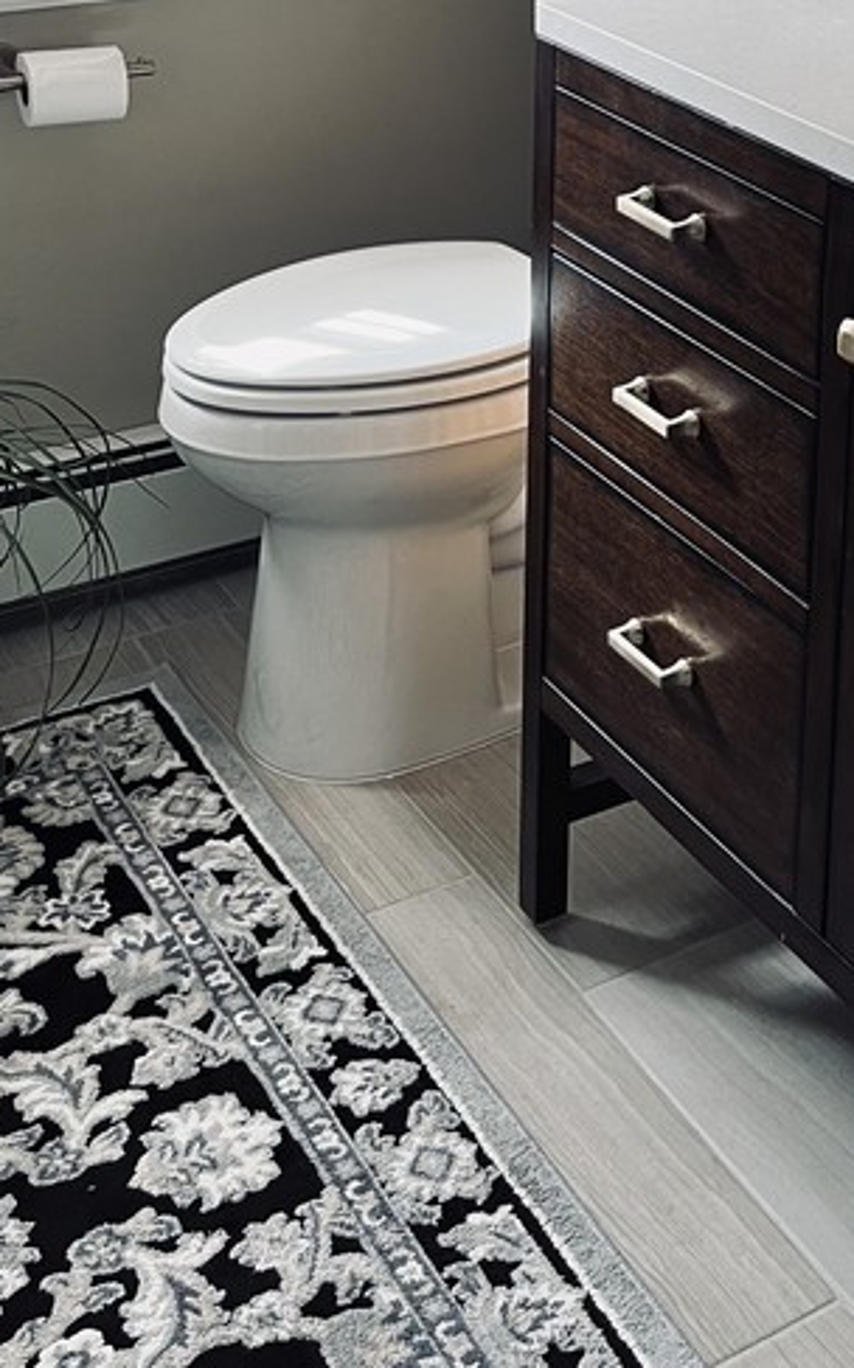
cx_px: 733
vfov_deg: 32.8
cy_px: 67
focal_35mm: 58
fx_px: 2162
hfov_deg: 21.9
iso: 80
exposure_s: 1/60
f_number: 1.6
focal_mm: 5.1
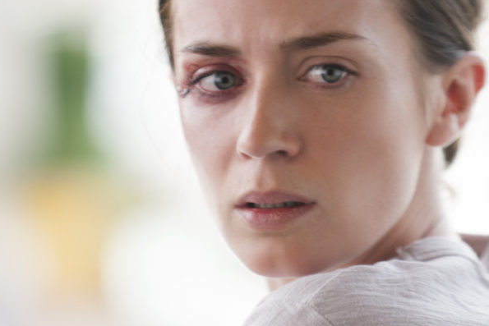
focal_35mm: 327
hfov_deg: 6.3
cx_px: 371
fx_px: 4443
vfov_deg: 4.2
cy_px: 115
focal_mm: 190
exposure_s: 1/125
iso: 400
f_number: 3.5
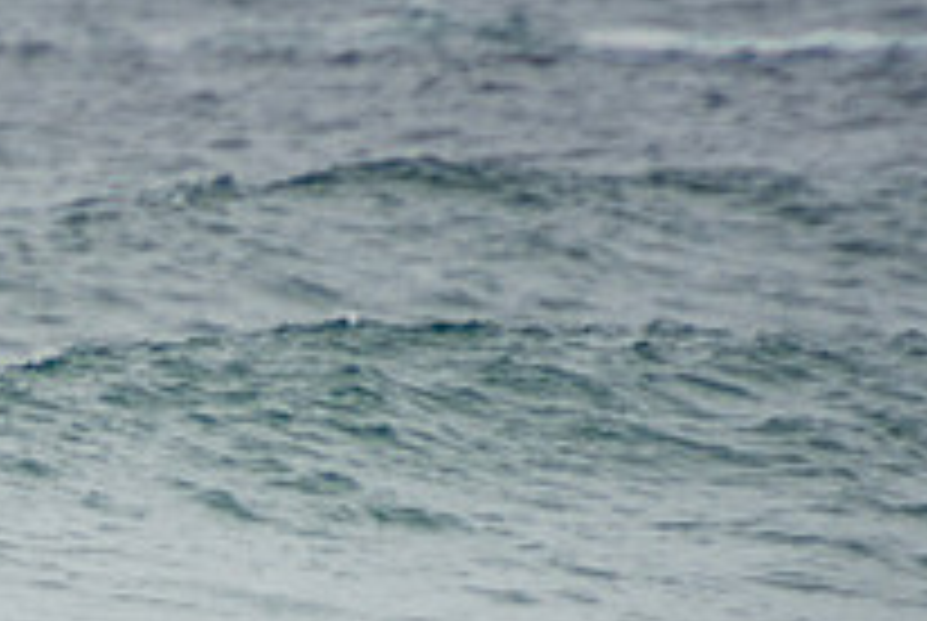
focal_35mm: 1688
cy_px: 826
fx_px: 43528
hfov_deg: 1.2
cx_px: -27
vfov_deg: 0.8
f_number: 5.6
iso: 280
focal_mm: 390
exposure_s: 1/1600
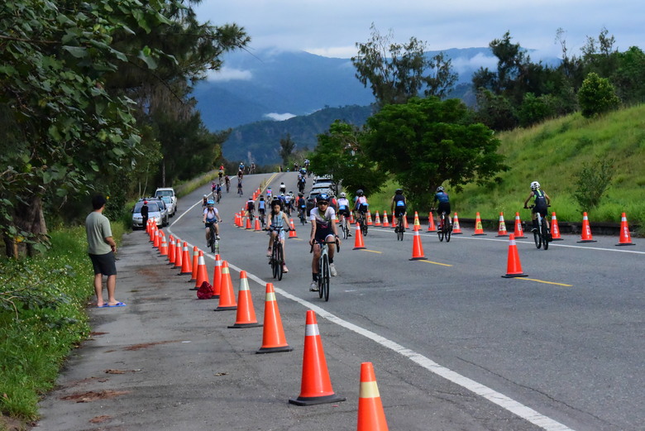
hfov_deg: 18.6
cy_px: 216
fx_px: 1972
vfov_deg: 12.5
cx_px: 322
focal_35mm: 110
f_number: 14
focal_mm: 110
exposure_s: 1/3200
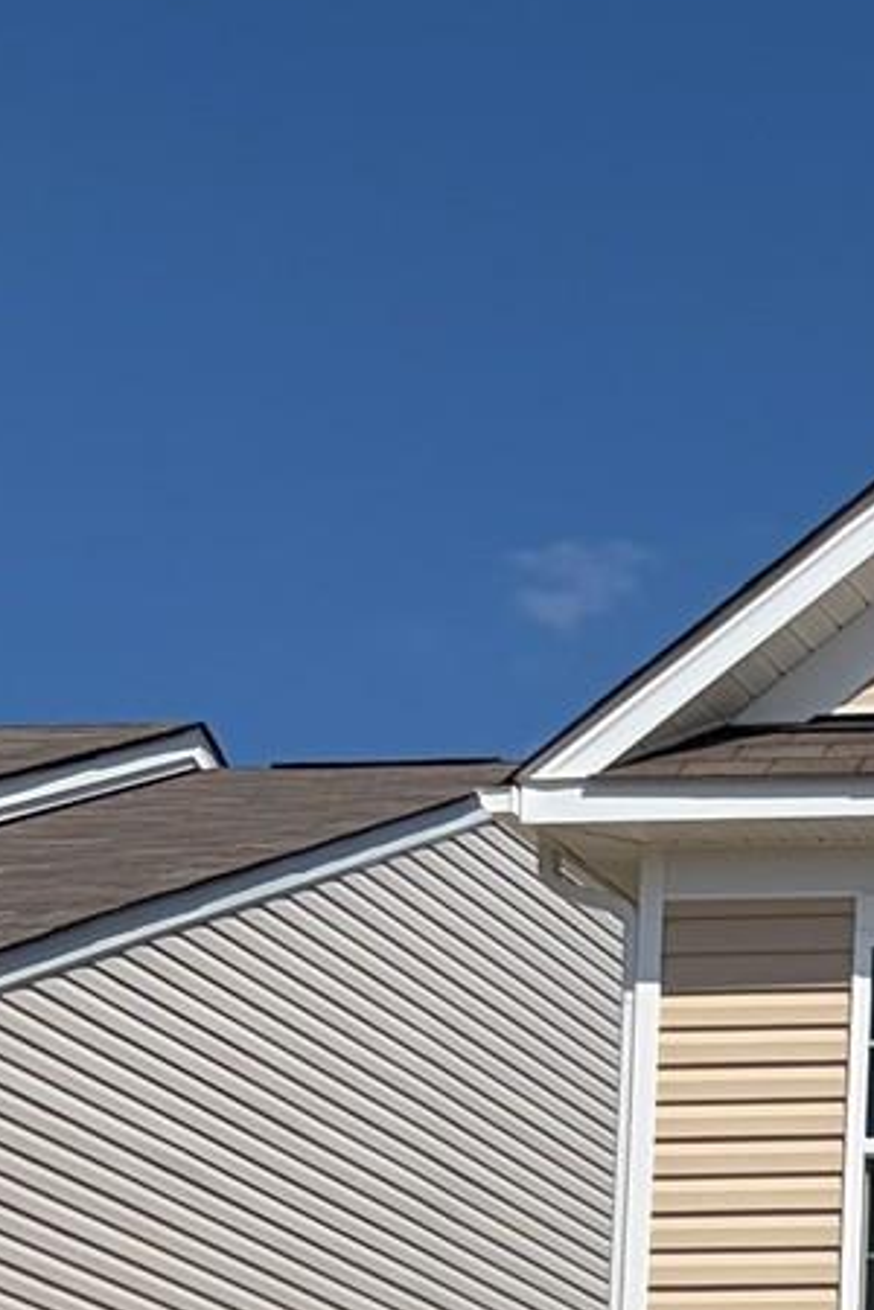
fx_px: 4479
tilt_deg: +9.0
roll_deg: +0.9
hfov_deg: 9.6
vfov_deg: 15.9
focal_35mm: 123
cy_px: 1677
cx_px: 2217
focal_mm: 5.96
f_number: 1.6
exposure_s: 1/7813
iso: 50
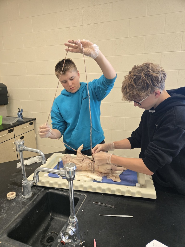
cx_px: 92
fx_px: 164
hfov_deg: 58.9
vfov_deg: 73.9
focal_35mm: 23
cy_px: 124
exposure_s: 1/120
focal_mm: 5.4
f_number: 1.8
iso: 640
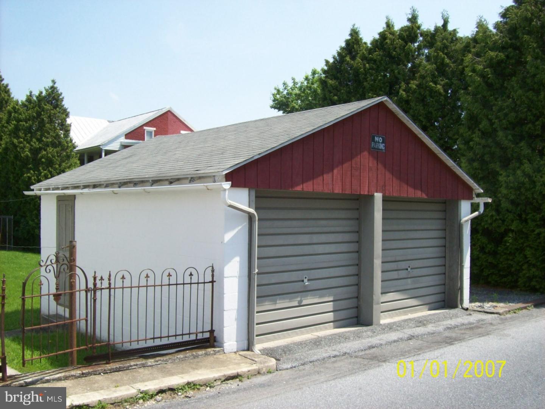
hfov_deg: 51.4
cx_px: 272
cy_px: 204
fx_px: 567
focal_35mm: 36
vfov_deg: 39.7
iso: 80
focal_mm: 6
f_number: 4.8
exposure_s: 1/372
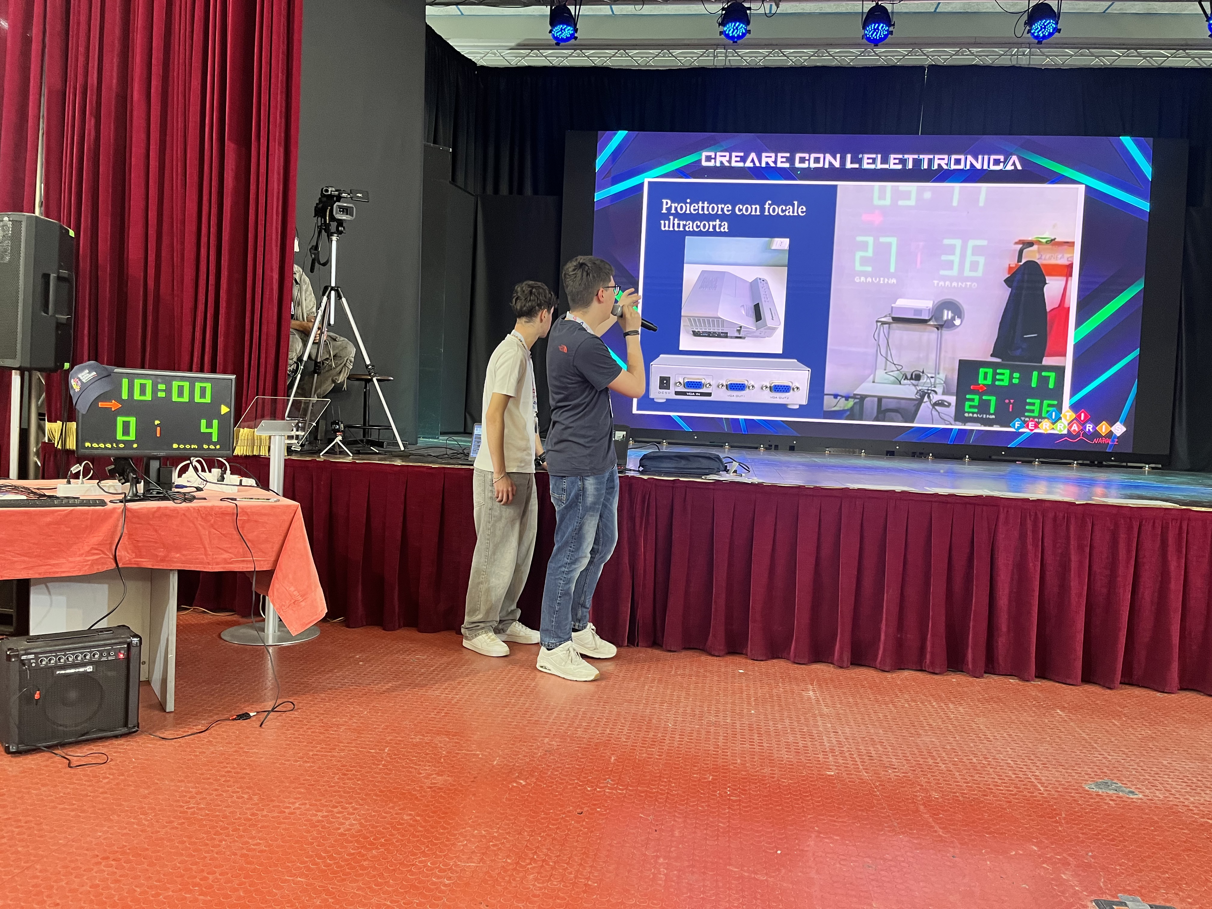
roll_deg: -3.1
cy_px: 454
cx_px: 606
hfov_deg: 67.3
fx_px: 910
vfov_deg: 53.1
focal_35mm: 26
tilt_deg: -3.9
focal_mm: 5.1
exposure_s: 1/50
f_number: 1.6
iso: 200
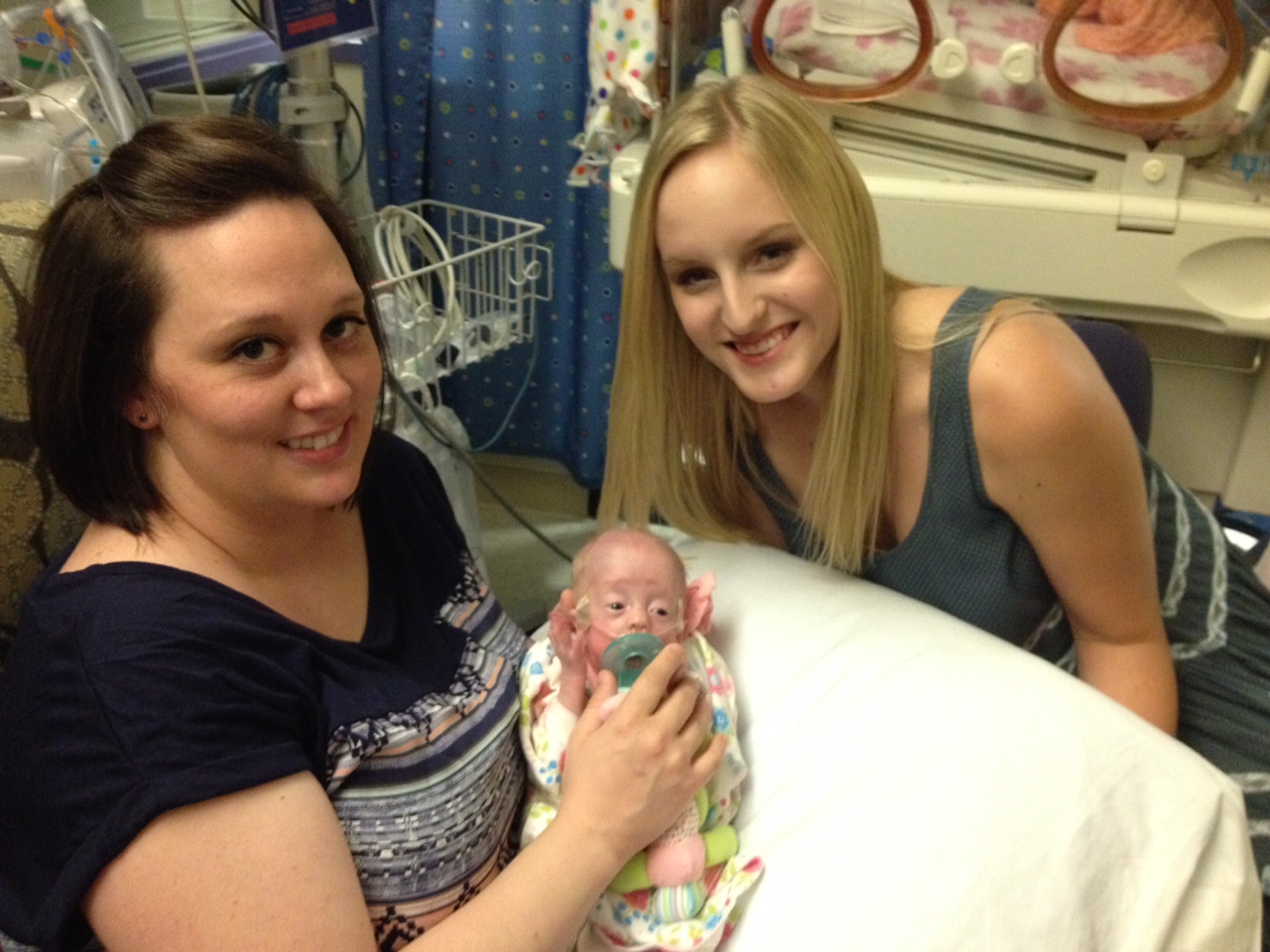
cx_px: 635
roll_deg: -2.0
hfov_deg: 52.6
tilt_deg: -28.3
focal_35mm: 35
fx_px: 1284
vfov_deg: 40.7
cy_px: 476
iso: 400
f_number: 2.4
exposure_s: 1/15
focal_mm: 4.28
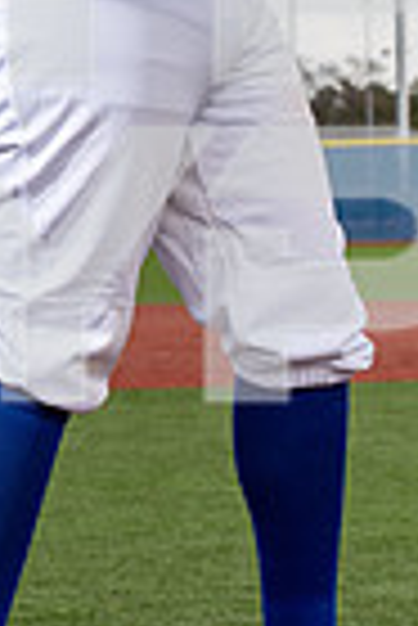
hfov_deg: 6.2
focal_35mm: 223
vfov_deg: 9.1
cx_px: 162
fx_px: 3874
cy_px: -50
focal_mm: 69
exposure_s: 1/250
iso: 100
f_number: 8
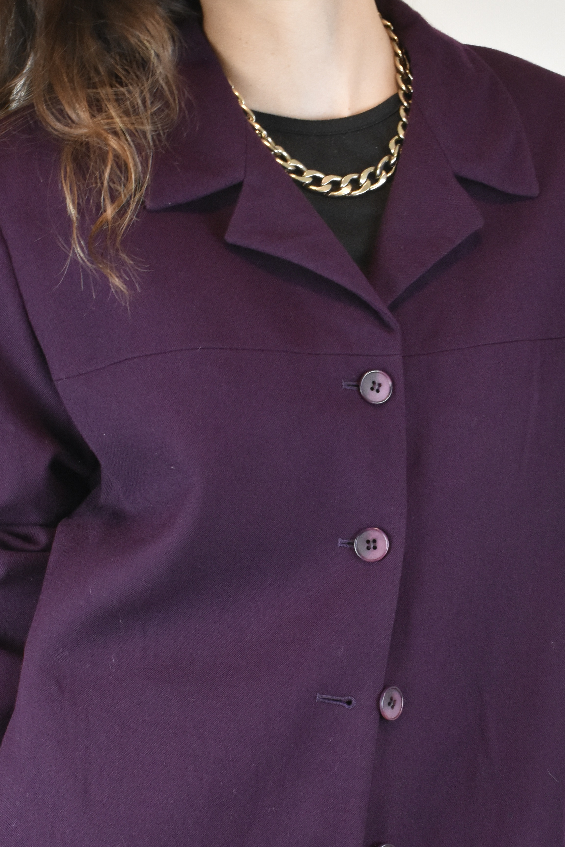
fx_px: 1904
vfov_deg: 24.9
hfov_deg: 16.9
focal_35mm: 81
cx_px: 263
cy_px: 597
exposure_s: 1/30
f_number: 13
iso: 1600
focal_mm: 31
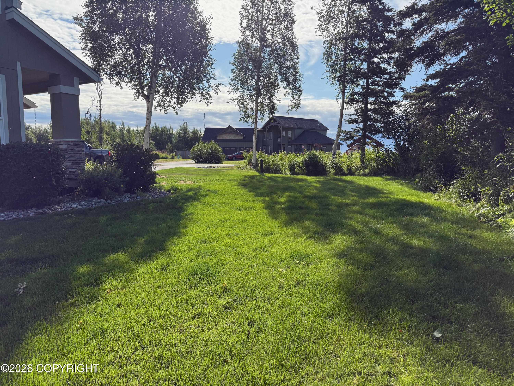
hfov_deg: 71.6
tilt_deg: -5.3
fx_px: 356
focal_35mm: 24
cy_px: 193
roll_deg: -0.5
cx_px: 257
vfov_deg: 56.8
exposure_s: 1/4167
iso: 100
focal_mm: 6.76
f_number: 1.78
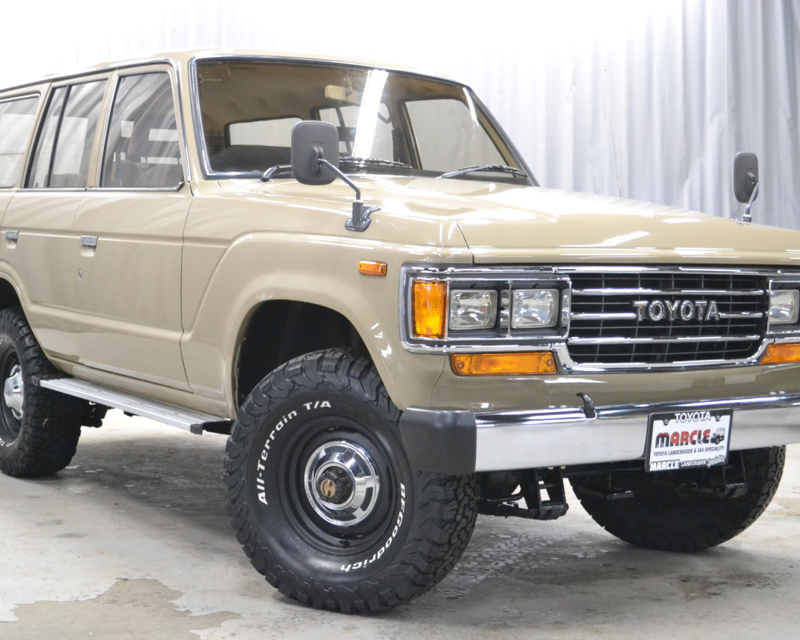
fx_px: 1373
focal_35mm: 58
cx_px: 388
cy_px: 318
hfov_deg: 32.5
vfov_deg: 26.2
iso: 3200
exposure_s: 1/40
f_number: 5
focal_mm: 34
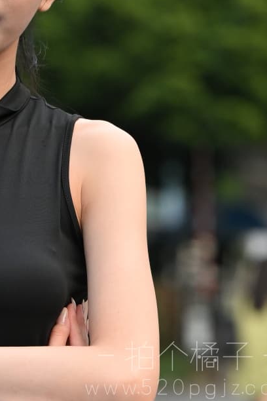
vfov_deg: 6.1
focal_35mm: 338
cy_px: 337
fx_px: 3760
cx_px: -59
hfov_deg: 4.1
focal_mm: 115
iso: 1250
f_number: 4
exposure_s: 1/640
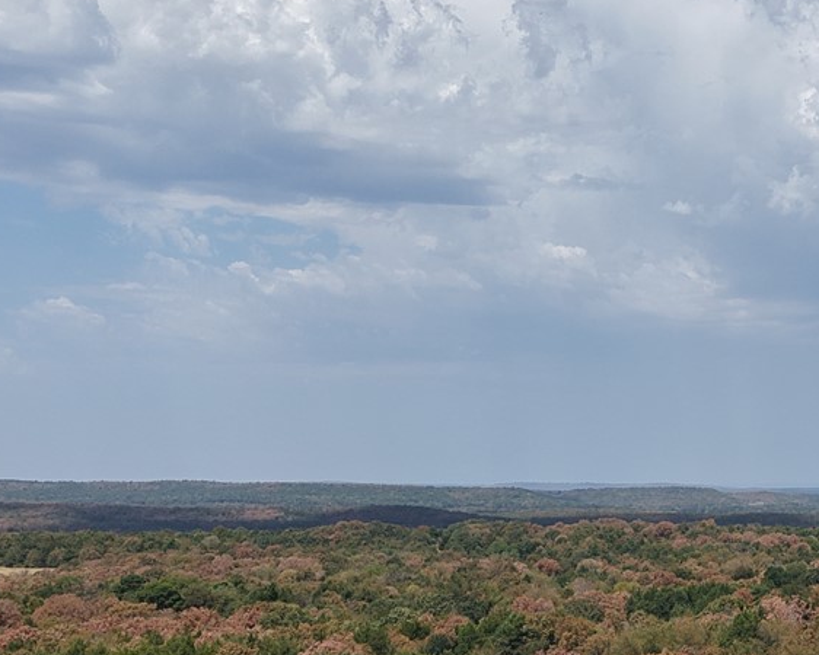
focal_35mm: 80
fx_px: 1940
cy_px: 479
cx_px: 751
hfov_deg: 23.2
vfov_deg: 19.1
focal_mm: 8.67
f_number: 1.8
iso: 190
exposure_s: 1/6000
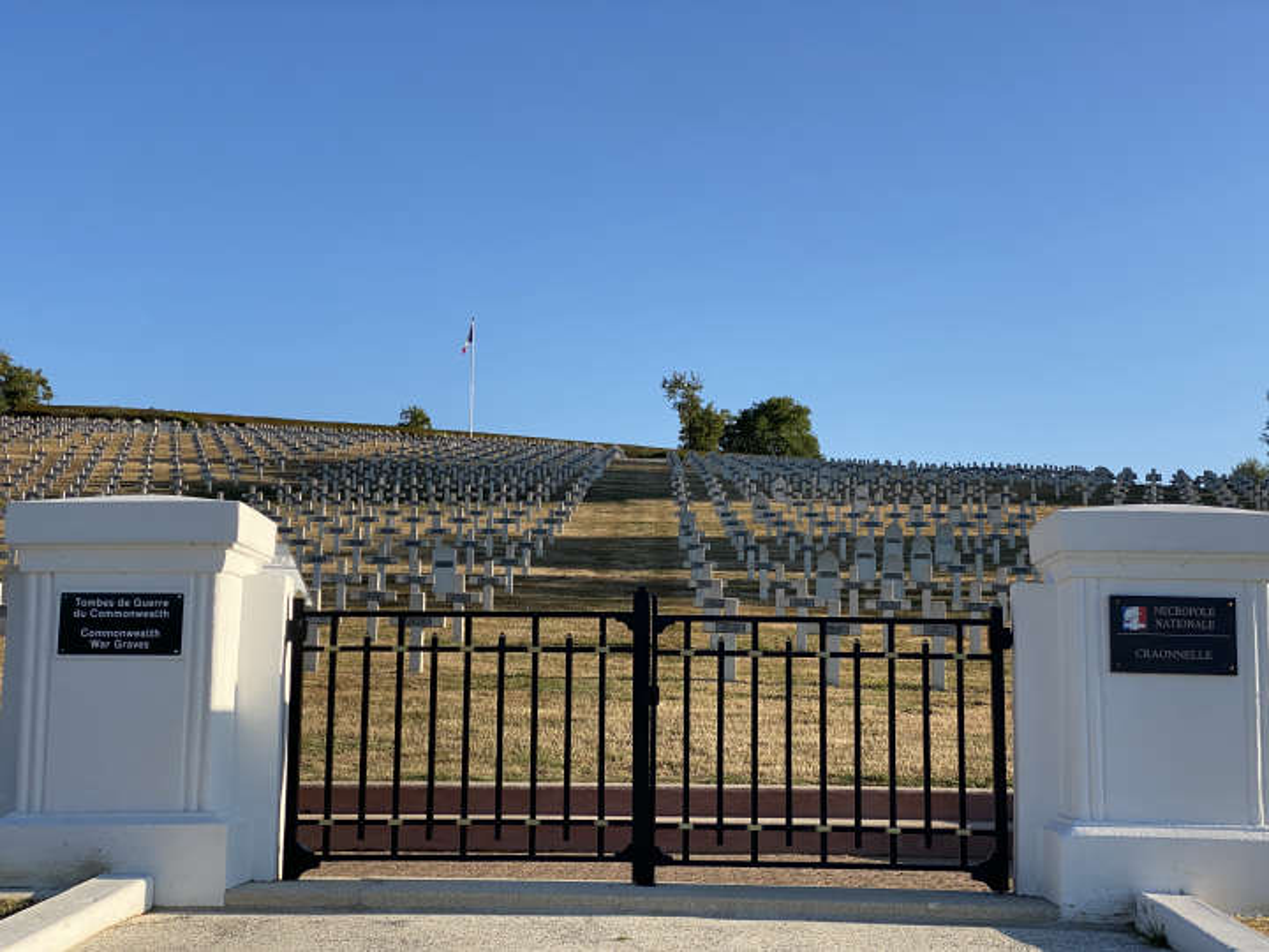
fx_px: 1906
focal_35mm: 52
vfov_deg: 28.0
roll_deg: -0.9
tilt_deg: +9.0
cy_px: 476
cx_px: 634
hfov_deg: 36.8
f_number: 2
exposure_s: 1/1020
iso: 20
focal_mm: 6
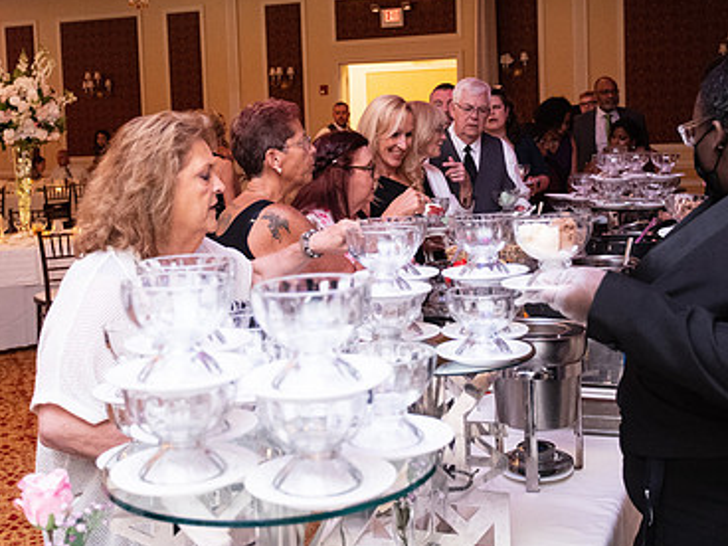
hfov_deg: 40.4
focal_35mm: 47
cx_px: 400
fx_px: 988
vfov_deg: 30.6
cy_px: 181
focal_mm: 31
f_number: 4
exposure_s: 1/80
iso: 6400
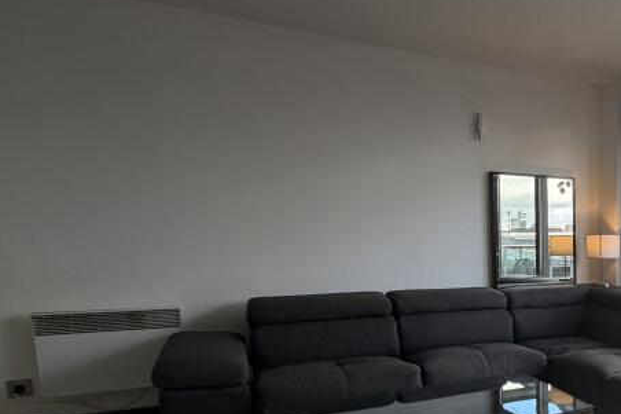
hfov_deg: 45.4
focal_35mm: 33
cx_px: 658
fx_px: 569
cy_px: 311
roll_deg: -0.4
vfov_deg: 38.9
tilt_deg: -6.5
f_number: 2.2
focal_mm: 2.22
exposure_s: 1/168
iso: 40
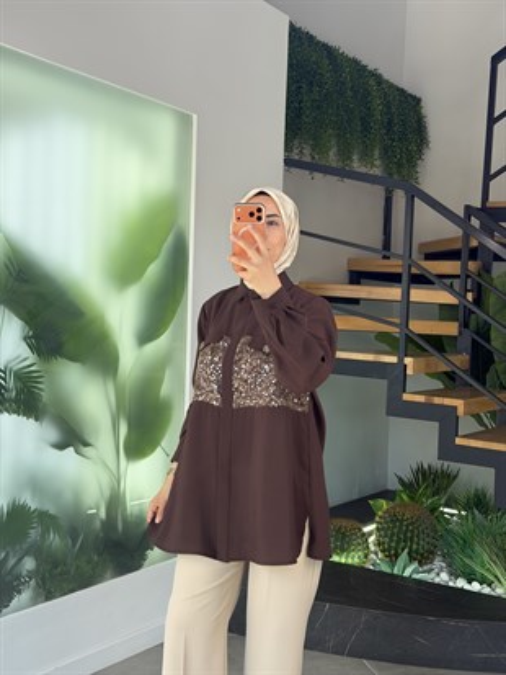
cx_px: 253
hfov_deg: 30.3
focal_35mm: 48
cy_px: 338
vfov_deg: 39.6
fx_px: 935
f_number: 1.78
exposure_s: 1/248
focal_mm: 6.76
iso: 64
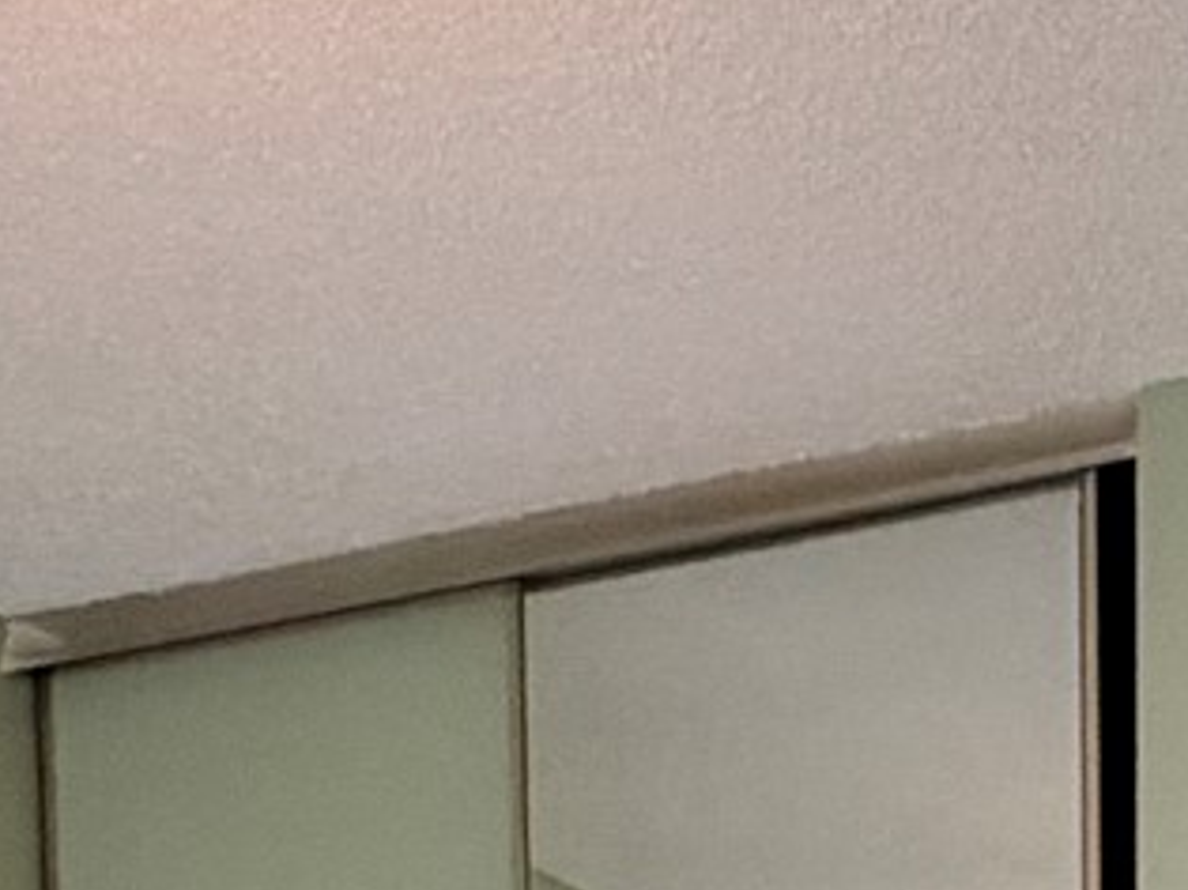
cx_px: 920
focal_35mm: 91
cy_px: 1946
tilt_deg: -3.4
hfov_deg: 21.3
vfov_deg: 13.2
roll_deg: +1.0
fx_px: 3122
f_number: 2.2
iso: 400
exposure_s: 1/60
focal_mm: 2.22
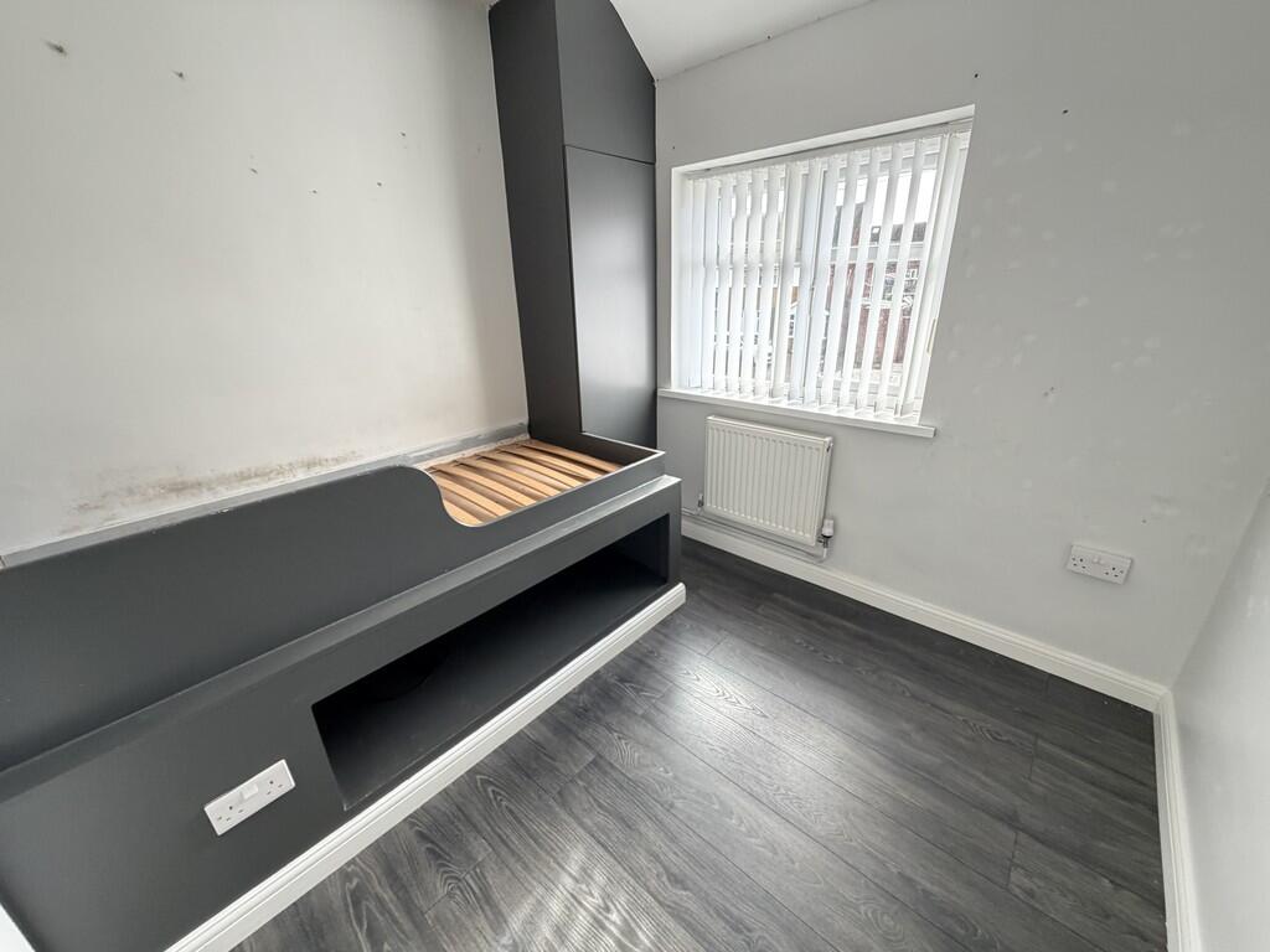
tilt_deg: -21.4
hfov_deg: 102.1
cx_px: 635
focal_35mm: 14
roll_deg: +1.6
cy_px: 476
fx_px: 514
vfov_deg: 85.7
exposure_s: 1/82
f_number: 2.2
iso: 320
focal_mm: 2.22
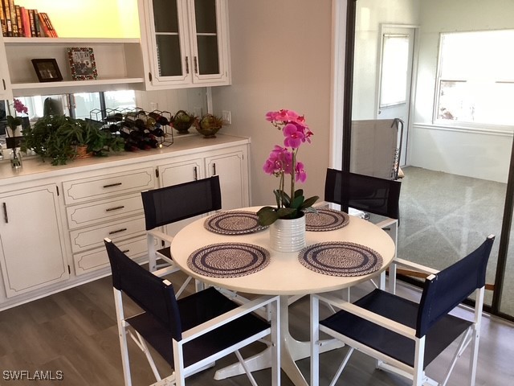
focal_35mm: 31
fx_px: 460
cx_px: 257
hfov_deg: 58.4
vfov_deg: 45.4
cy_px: 193
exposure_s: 1/60
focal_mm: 3.3
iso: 200
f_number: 2.4
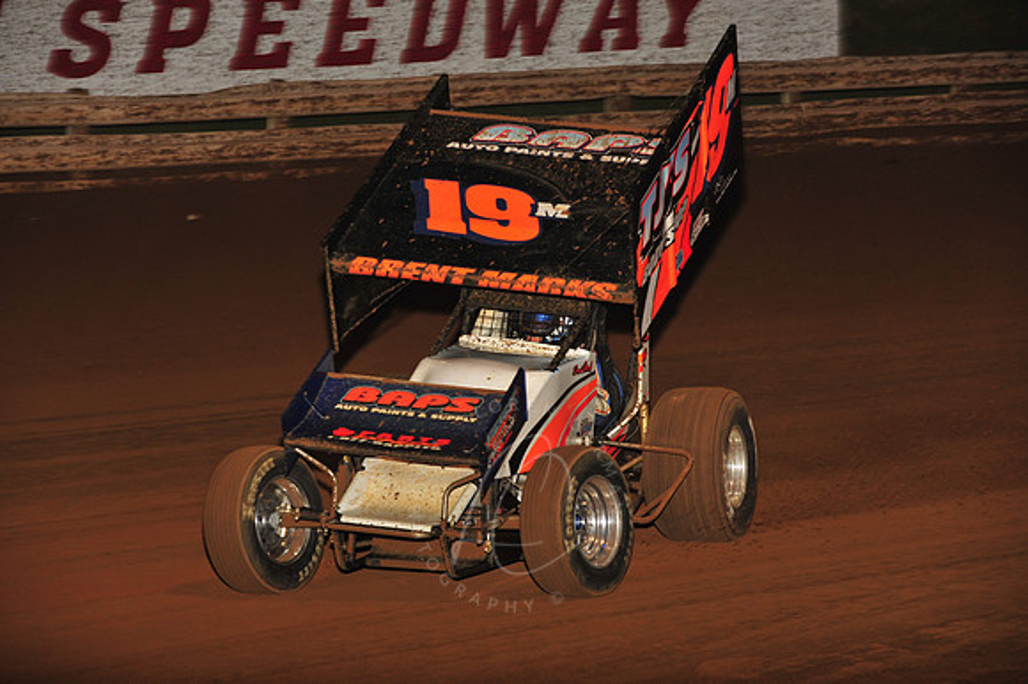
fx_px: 4423
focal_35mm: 155
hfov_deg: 13.3
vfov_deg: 8.8
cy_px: 342
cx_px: 514
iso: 1000
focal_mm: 155
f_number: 7.1
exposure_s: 1/320
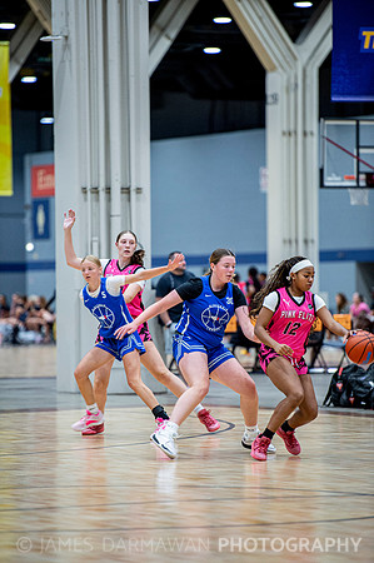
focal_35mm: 200
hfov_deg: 6.9
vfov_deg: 10.3
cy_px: 282
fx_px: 3124
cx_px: 187
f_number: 2.8
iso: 2000
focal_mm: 200
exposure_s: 1/400
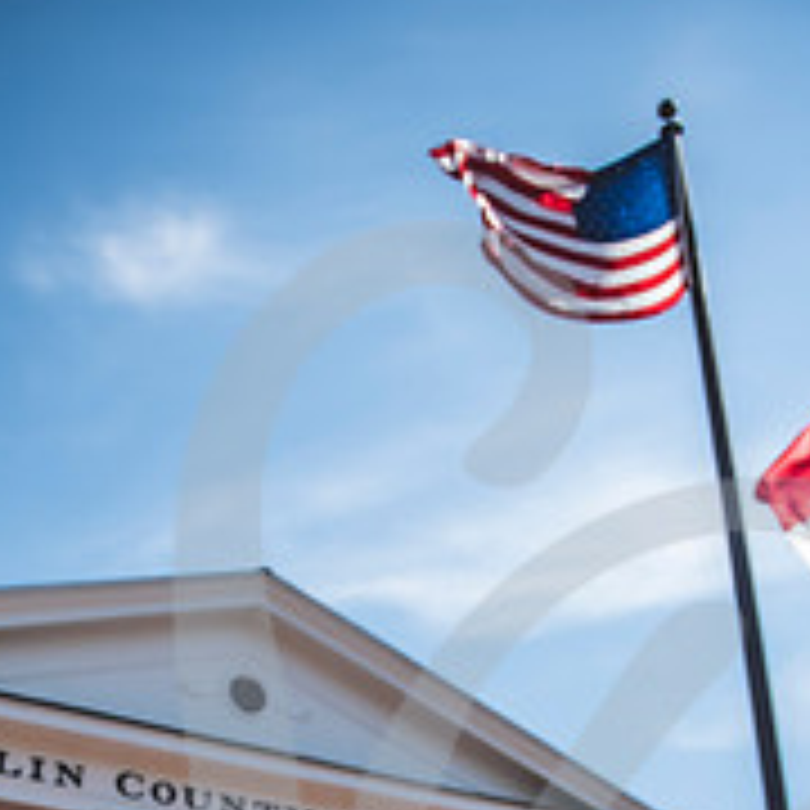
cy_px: 981
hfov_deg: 33.3
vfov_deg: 28.8
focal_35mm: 51
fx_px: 1350
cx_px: 324
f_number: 2.8
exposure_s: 1/2500
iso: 100
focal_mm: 24
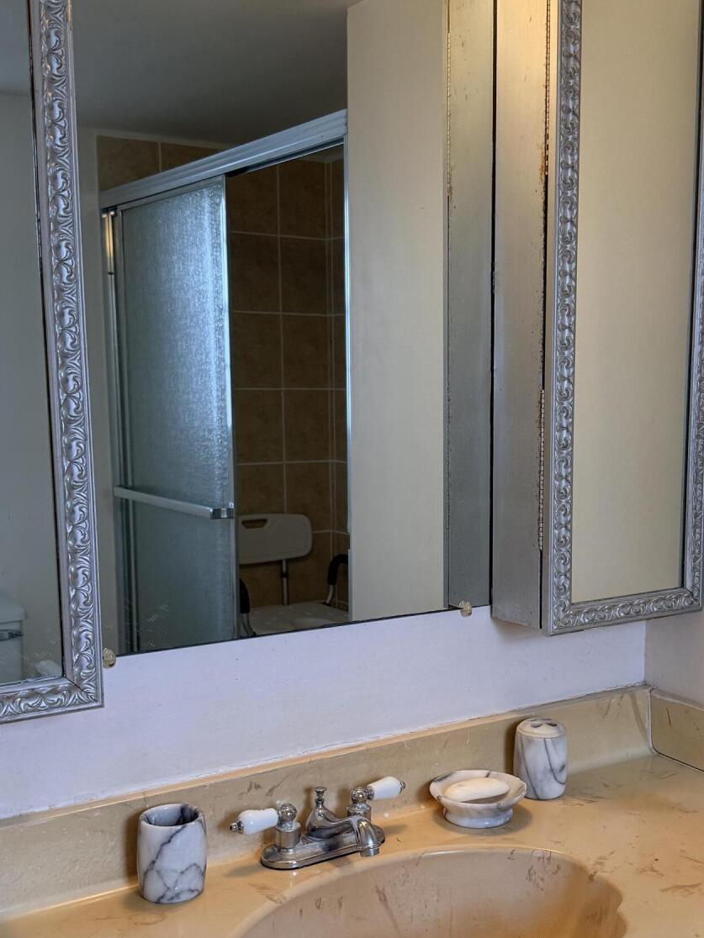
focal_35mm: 43
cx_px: 449
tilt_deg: -8.2
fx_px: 1166
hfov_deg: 33.4
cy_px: 545
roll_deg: -0.9
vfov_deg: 43.7
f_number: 1.78
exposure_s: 1/237
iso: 160
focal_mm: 6.76
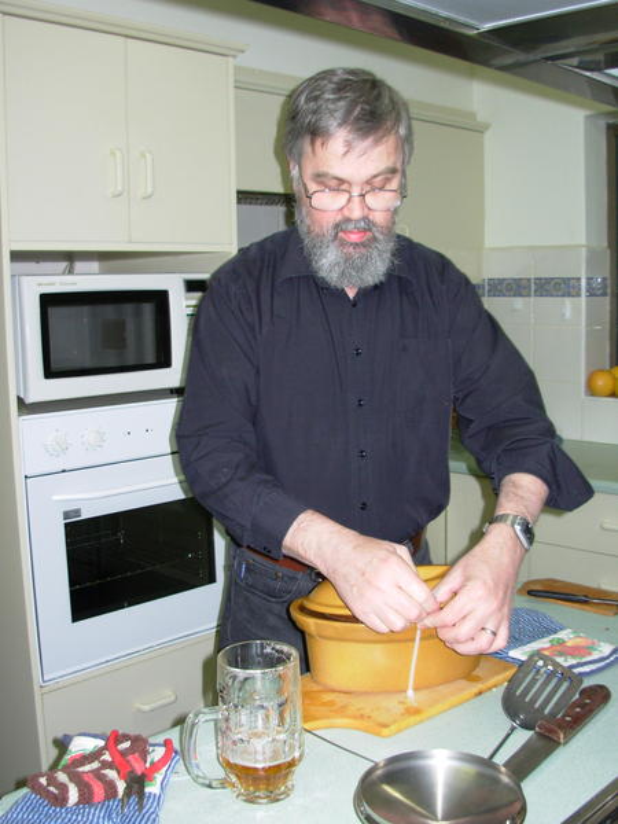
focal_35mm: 38
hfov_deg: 37.7
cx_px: 309
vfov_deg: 49.0
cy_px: 412
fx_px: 905
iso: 58
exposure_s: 1/37
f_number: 2.9
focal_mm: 6.3
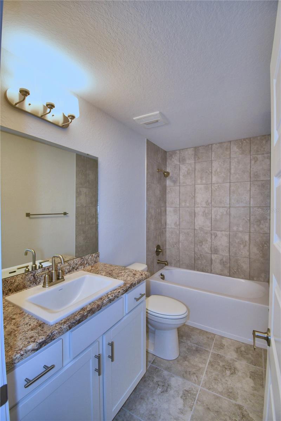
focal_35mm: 15
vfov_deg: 100.4
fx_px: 176
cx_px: 140
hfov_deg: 77.3
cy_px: 210
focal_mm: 10
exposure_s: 1/50
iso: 200
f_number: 4.5
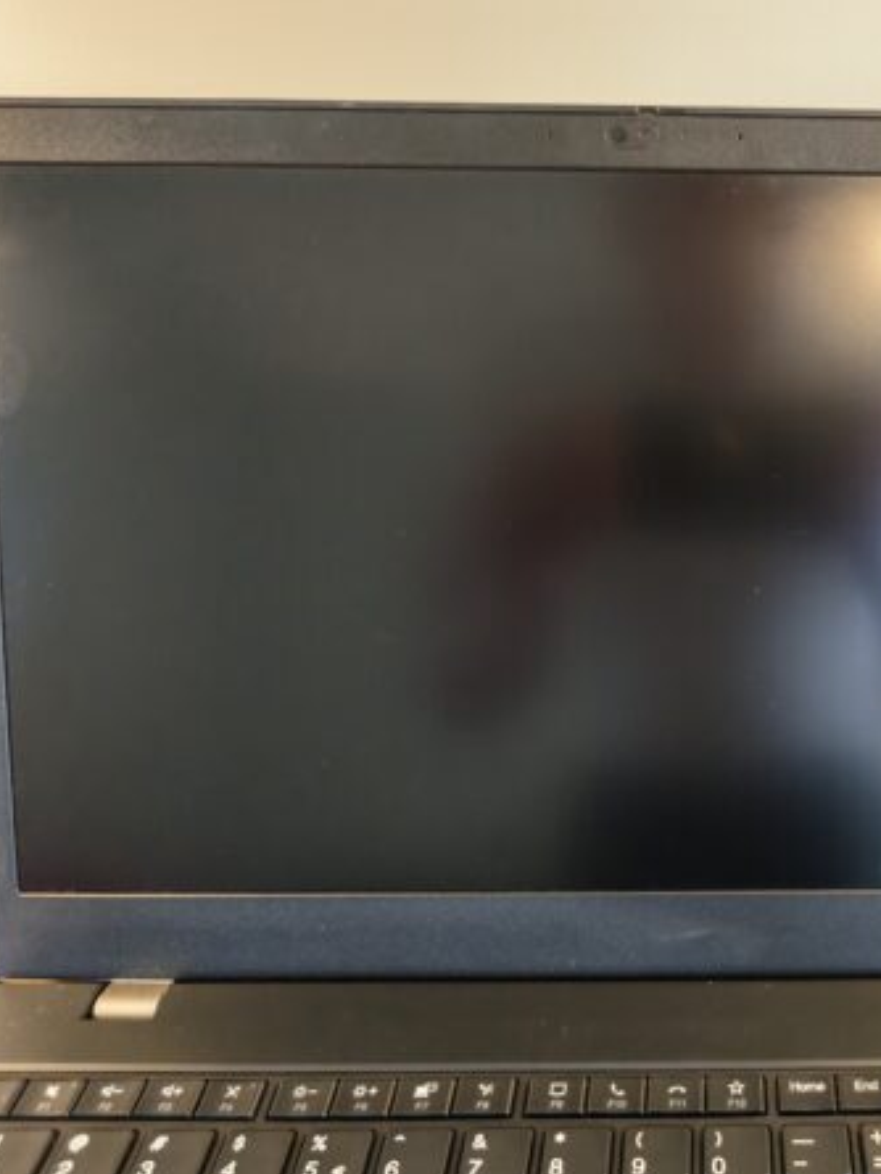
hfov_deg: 42.9
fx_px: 1051
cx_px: 733
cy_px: 586
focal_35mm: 31
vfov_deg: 58.3
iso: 125
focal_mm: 6.55
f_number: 1.6
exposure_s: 1/50
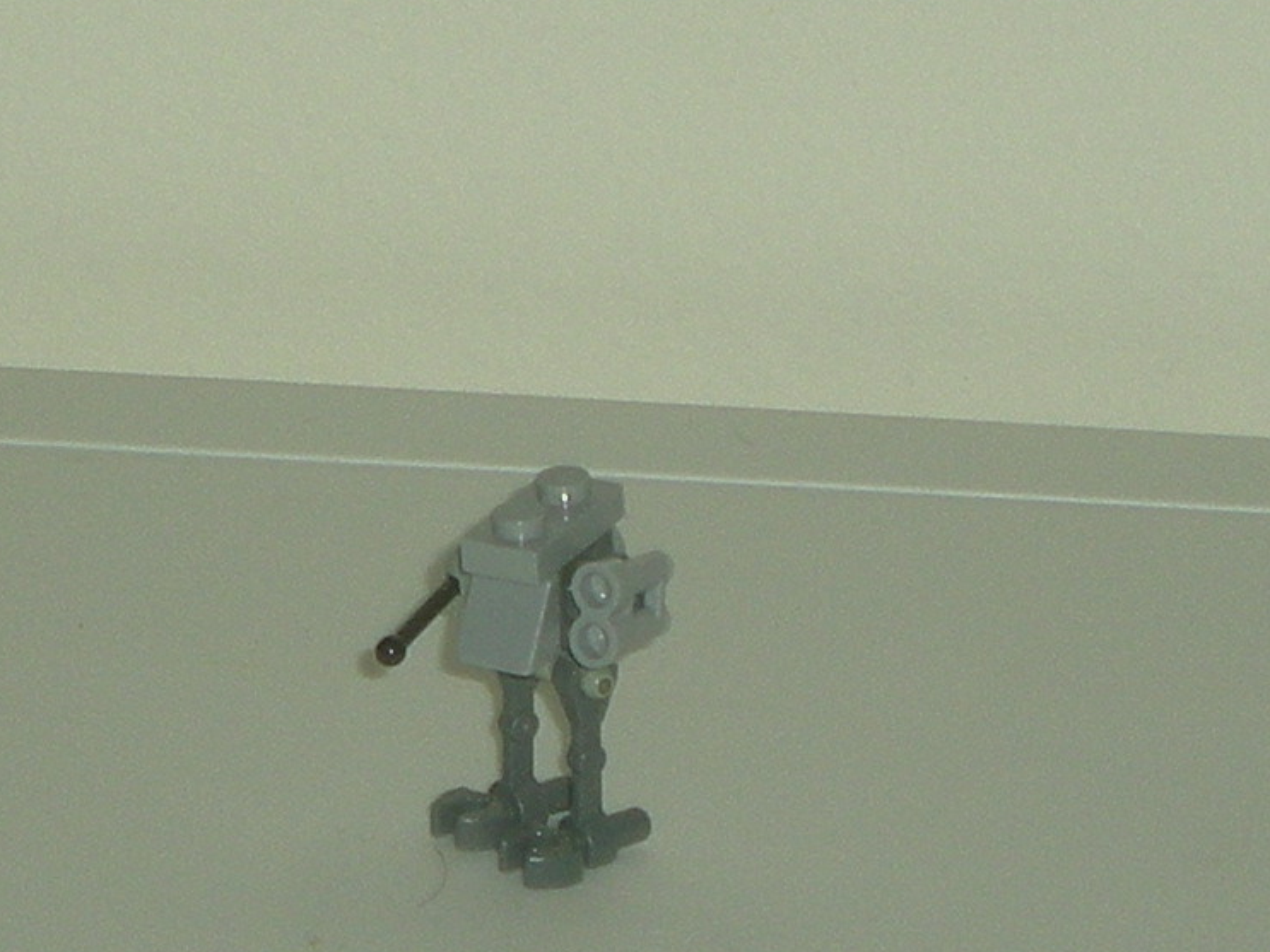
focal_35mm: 102
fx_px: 3742
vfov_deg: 14.5
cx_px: 617
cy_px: 631
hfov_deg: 19.3
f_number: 4.6
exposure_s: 1/120
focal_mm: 12.3
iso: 50
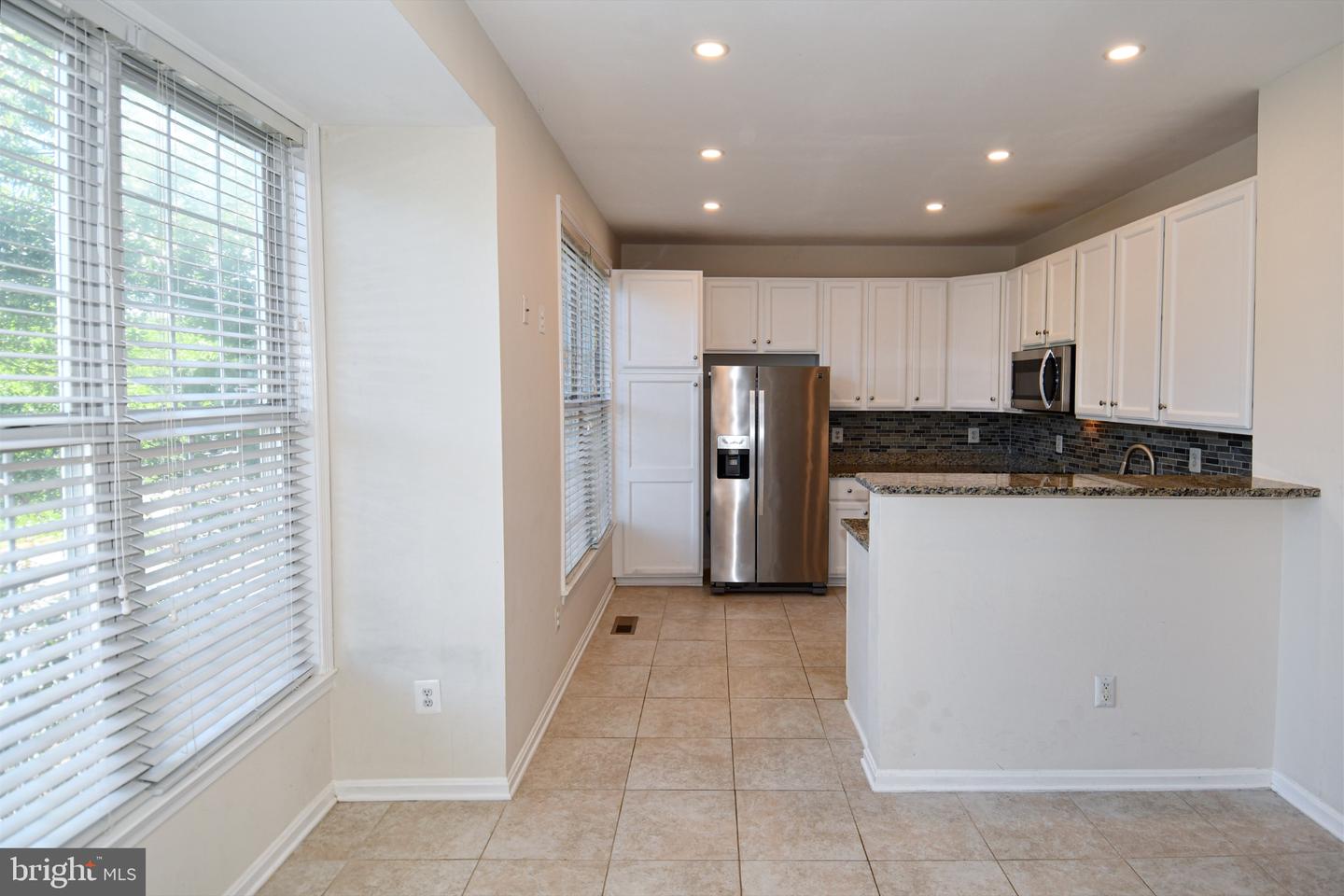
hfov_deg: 90.0
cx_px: 672
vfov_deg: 67.4
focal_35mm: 18
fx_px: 672
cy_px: 448
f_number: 4.5
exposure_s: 1/80
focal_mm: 12
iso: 200
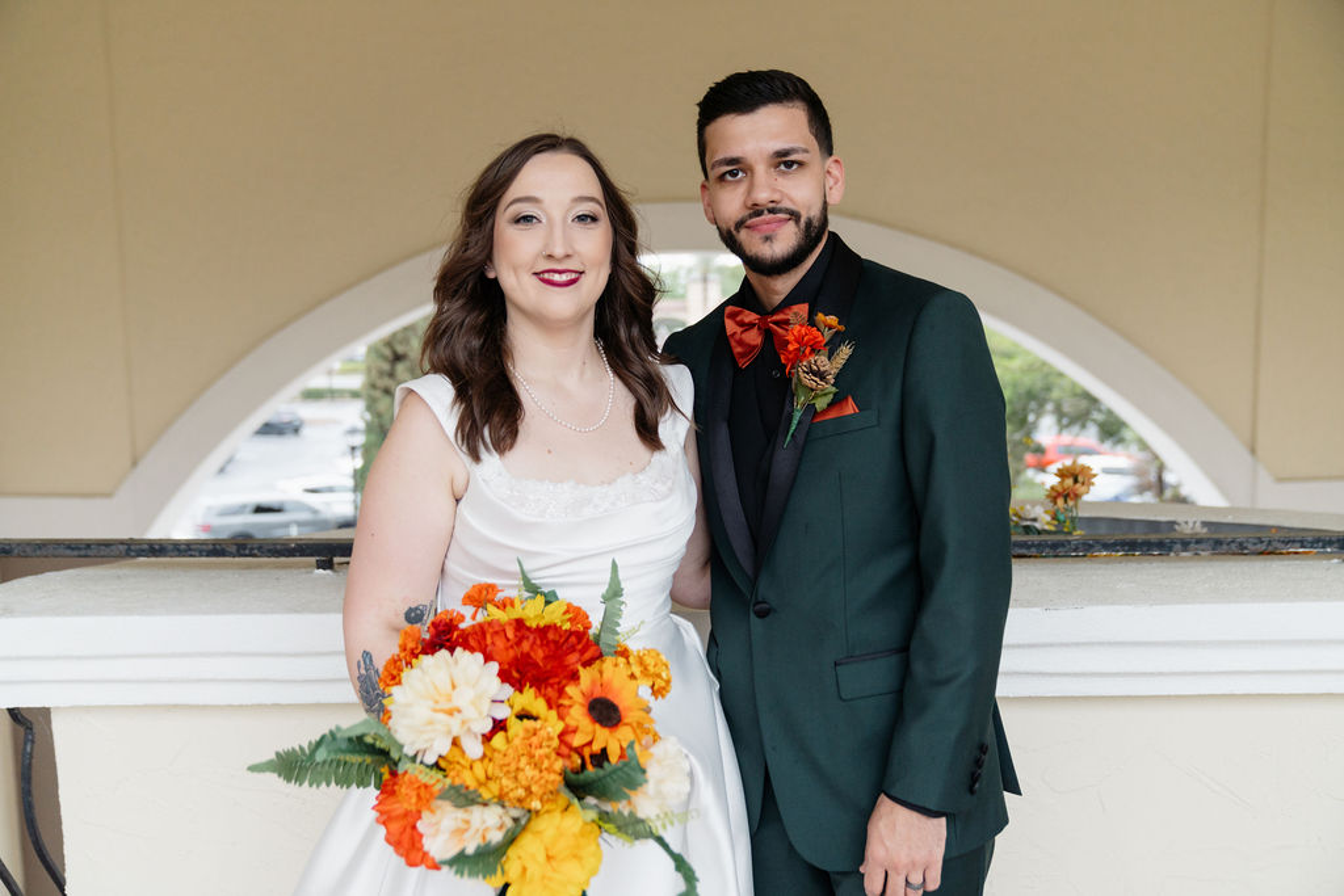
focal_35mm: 32
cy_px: 448
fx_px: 1195
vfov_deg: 41.1
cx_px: 672
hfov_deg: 58.7
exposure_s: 1/125
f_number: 2.8
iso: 640
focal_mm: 32
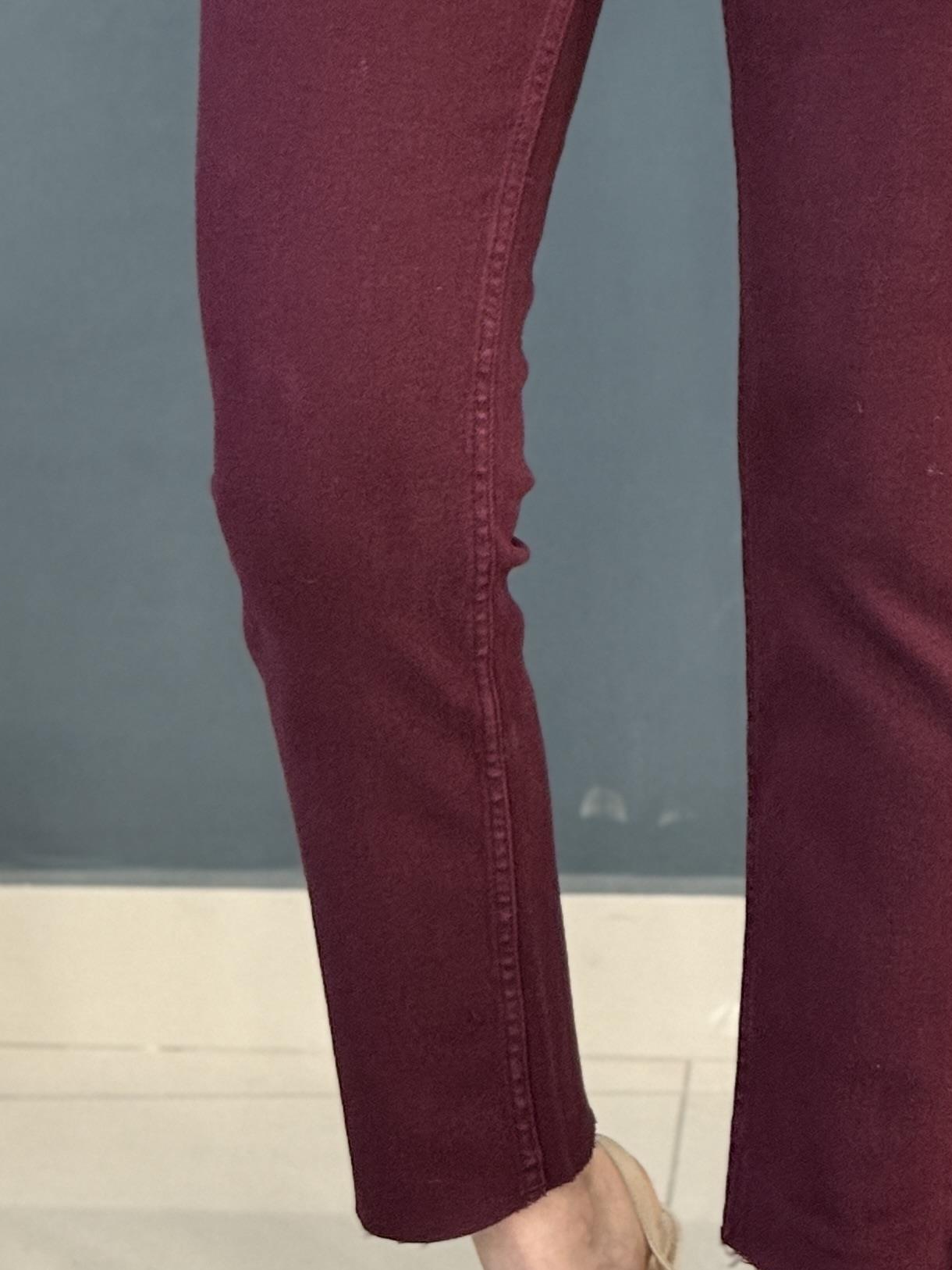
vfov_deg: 16.5
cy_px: 412
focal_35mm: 119
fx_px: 4362
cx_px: 668
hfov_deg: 12.4
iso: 400
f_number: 1.78
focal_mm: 6.76
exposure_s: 1/40
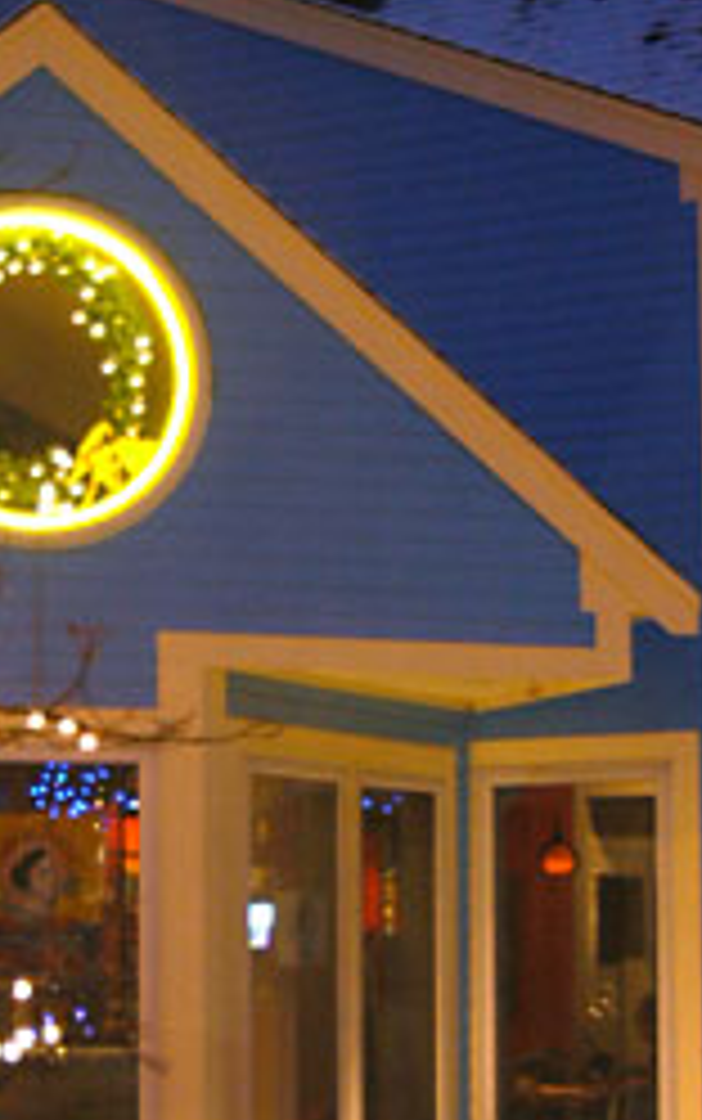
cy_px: 733
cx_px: 324
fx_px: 3153
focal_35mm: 103
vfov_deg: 20.1
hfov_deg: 12.7
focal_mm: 29
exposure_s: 1/10
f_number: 4
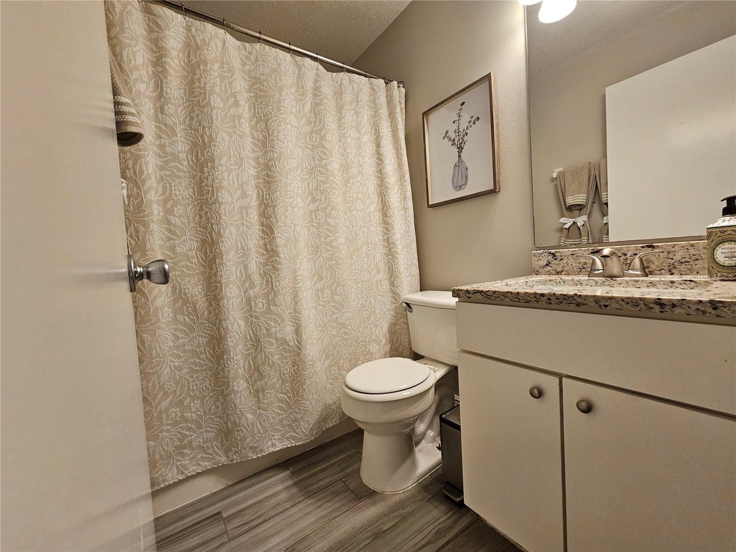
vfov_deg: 89.9
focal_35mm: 13
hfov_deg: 106.2
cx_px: 368
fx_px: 276
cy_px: 276
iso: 160
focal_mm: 2.2
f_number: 2.2
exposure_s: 1/60
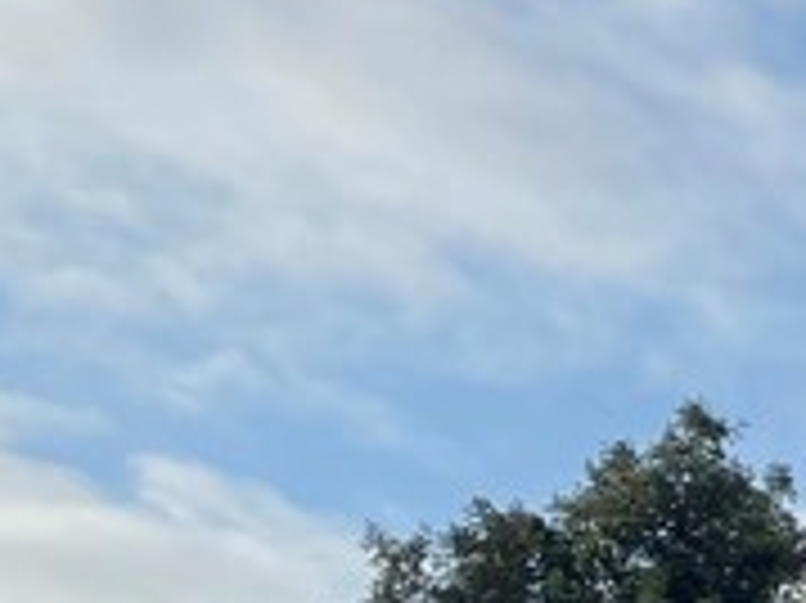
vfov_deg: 9.6
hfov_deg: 12.4
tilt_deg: +11.3
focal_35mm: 149
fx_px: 3467
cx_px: 1351
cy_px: 945
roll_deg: +0.2
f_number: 1.6
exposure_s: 1/4651
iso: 32
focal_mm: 4.2
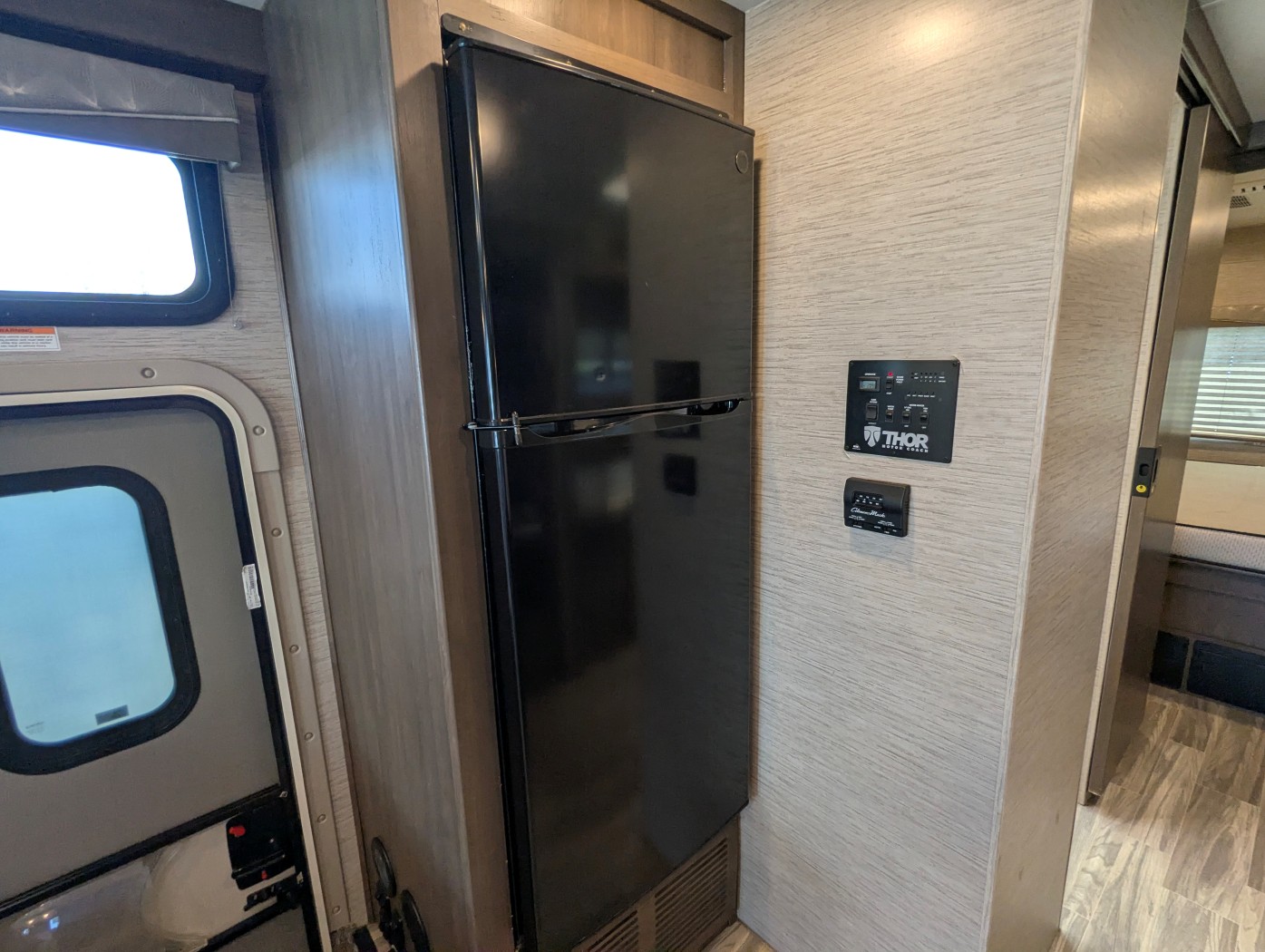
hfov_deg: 94.4
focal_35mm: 16
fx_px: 585
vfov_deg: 78.2
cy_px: 476
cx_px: 632
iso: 127
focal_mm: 2.35
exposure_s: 1/68
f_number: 2.2
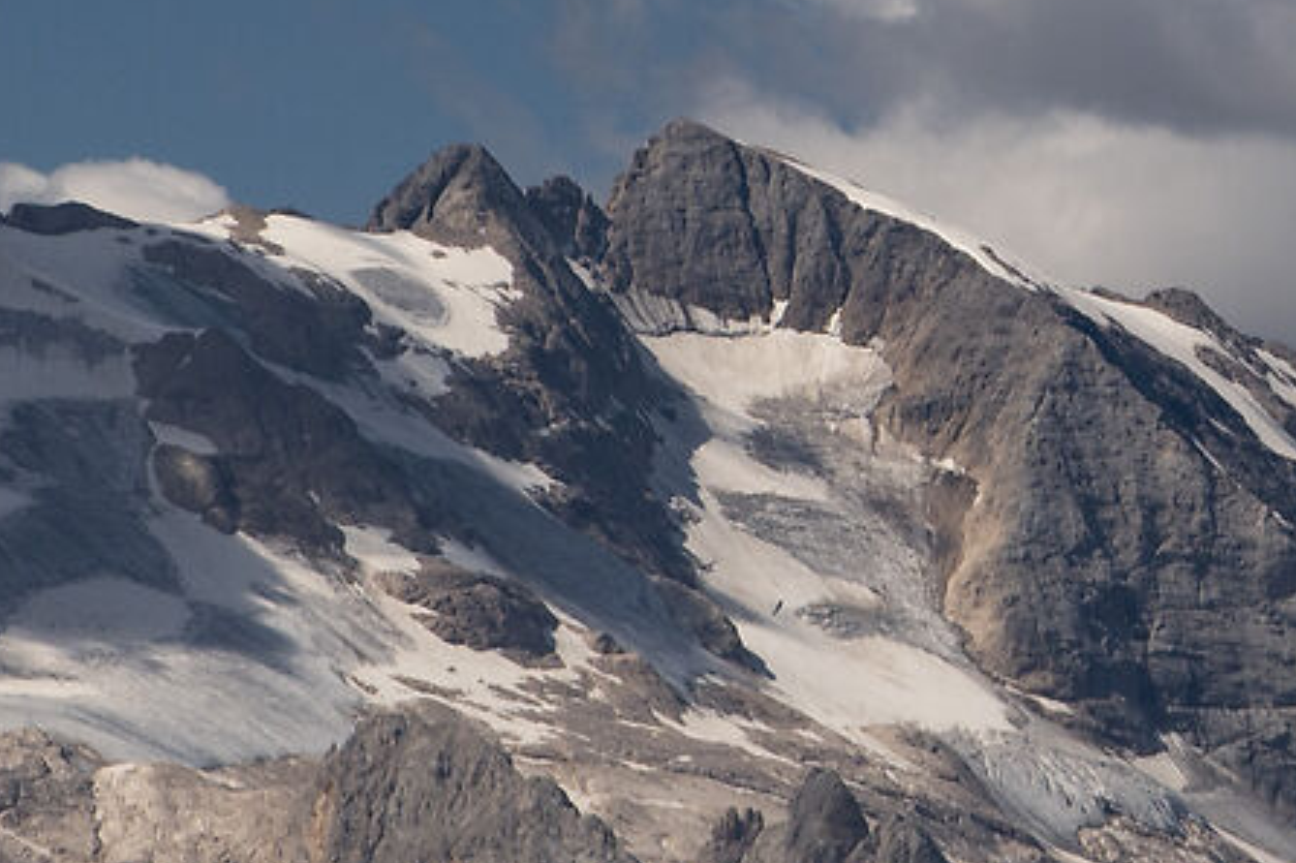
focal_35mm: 807
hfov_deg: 2.6
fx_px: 29040
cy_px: 19
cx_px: 1357
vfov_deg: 1.7
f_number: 10
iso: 100
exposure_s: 1/250
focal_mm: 150
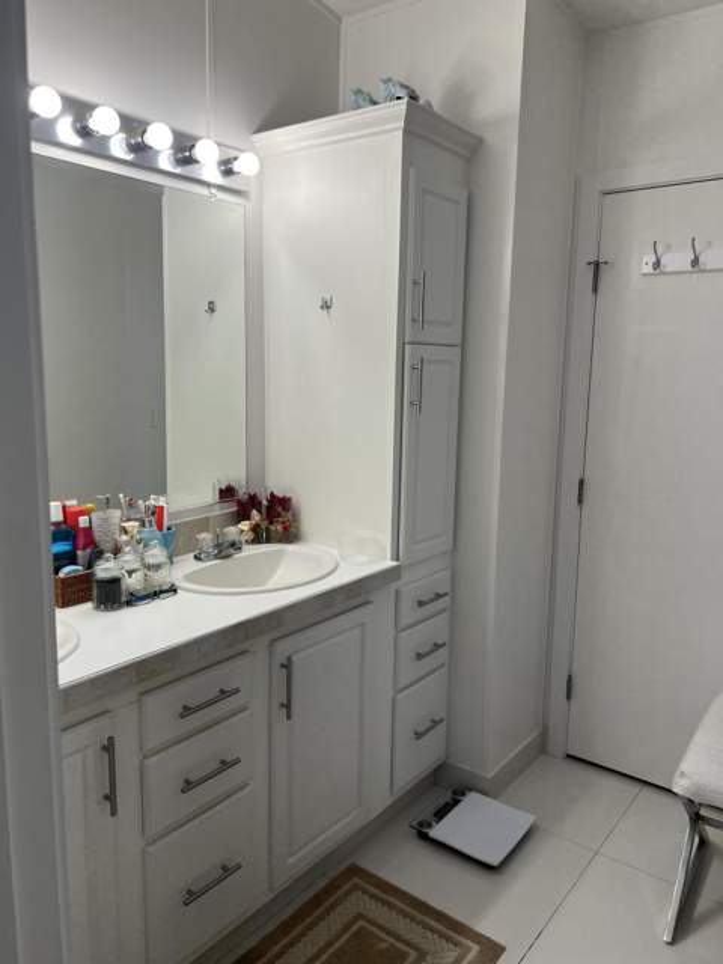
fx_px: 724
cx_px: 362
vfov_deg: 67.3
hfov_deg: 53.1
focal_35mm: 26
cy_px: 482
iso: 32
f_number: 1.5
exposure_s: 1/122
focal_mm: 5.7
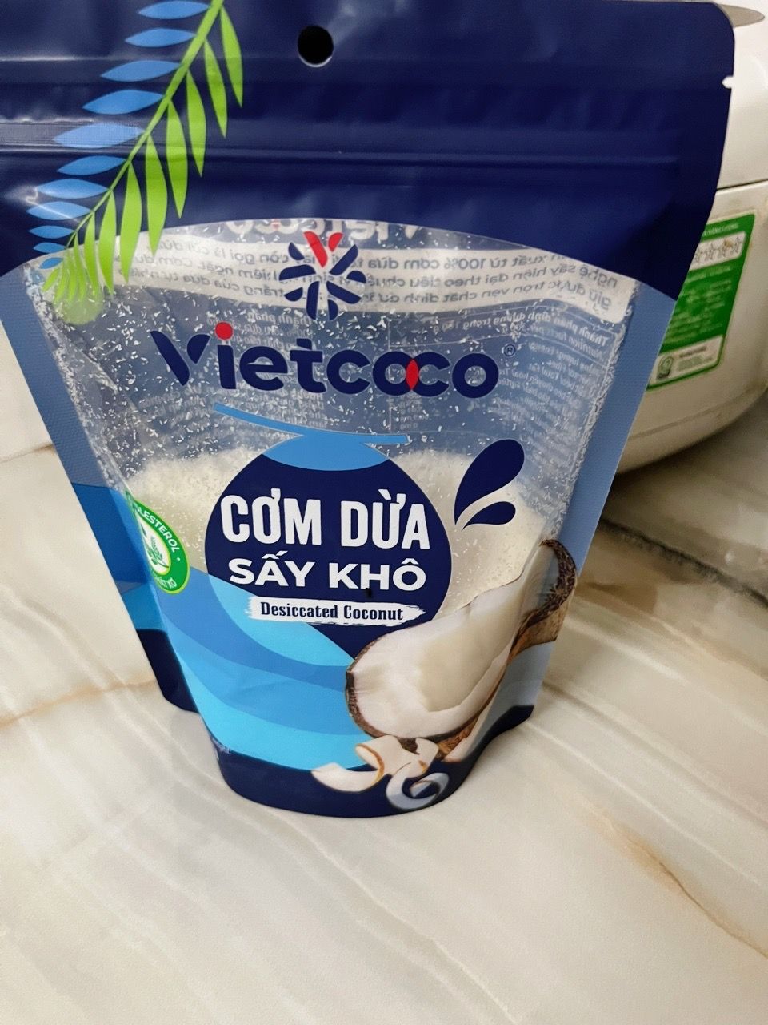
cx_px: 384
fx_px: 769
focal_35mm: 26
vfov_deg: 67.3
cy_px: 512
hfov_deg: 53.1
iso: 500
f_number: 1.5
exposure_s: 1/45
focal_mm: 5.7
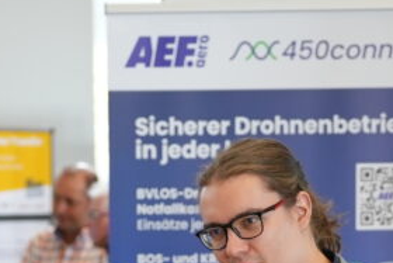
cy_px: 449
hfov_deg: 10.0
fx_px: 2243
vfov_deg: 6.6
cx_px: 208
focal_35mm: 205
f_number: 2.8
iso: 1600
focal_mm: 56.1
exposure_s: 1/160
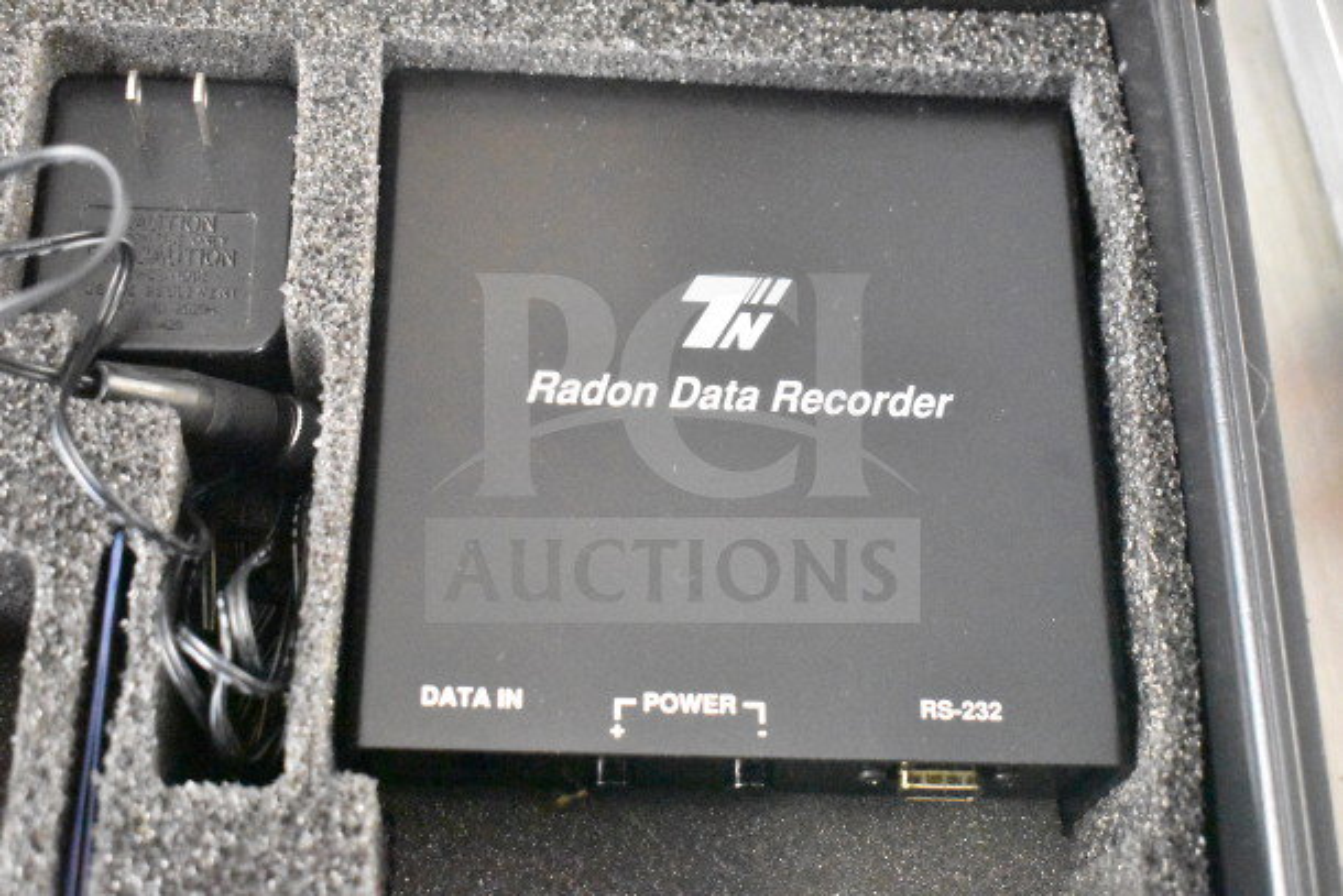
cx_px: 672
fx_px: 1959
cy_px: 448
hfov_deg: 37.8
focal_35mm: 52
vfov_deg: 25.8
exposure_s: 1/15
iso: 25600
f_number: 4.5
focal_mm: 35
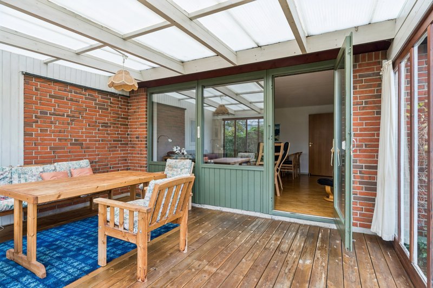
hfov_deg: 85.4
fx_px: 234
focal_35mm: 20
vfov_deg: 63.2
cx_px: 216
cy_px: 144
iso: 200
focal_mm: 13
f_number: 8
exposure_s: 1/6
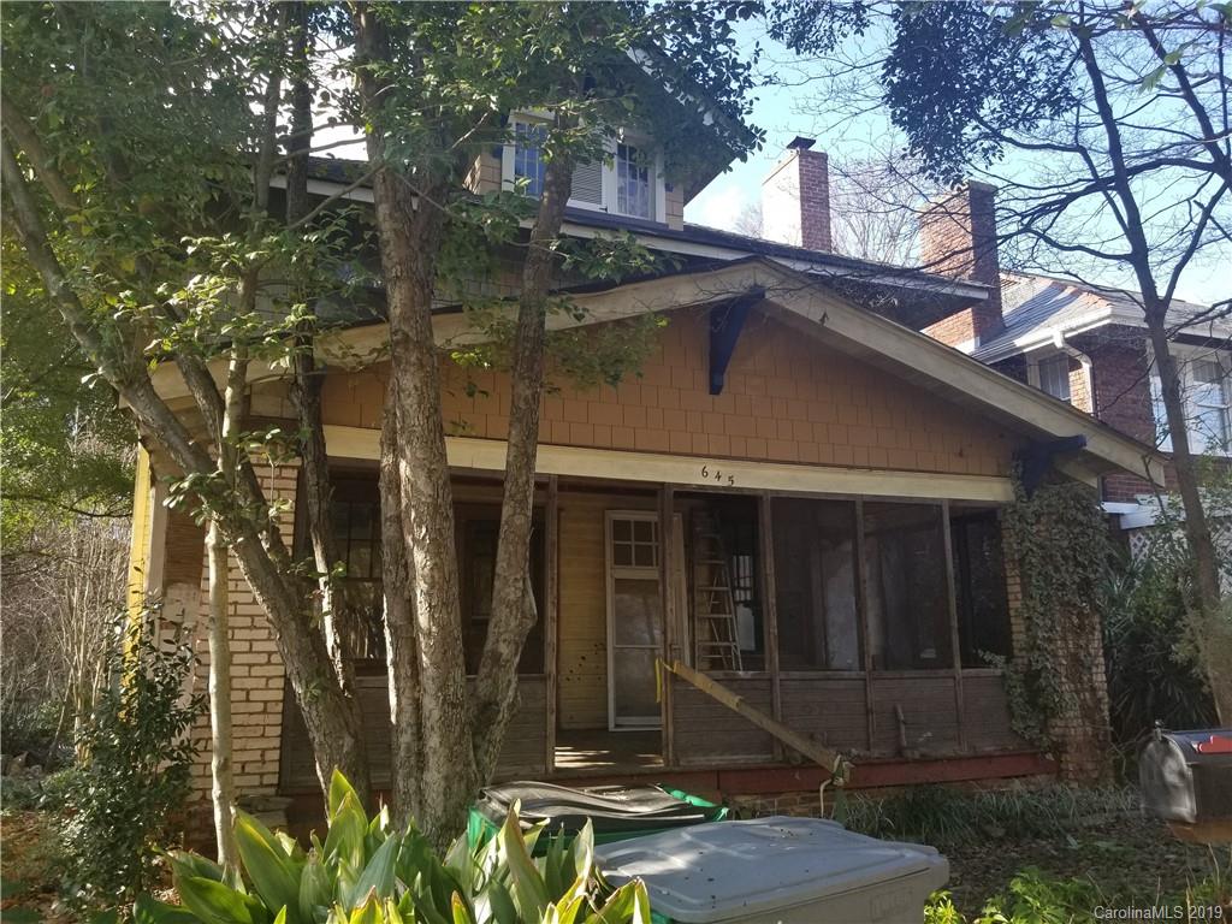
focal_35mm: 26
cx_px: 616
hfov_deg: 67.3
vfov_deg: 53.1
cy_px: 462
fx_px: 925
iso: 50
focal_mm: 4.25
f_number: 1.7
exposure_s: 1/357
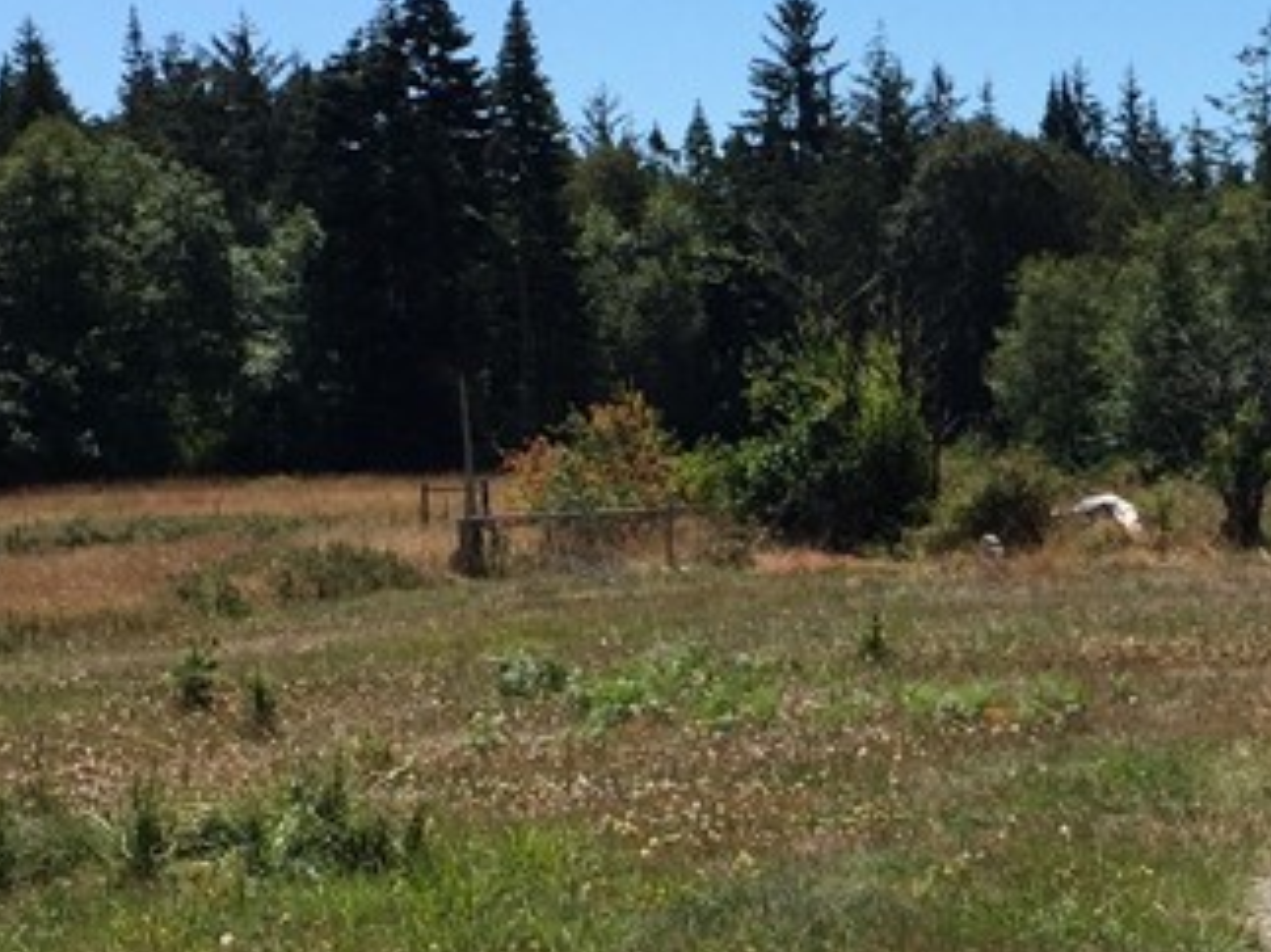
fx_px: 3377
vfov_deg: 16.0
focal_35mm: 92
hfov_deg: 21.0
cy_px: 610
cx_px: 1047
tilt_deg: -2.4
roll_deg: -0.1
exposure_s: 1/2083
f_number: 2.2
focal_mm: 4.15
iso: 32
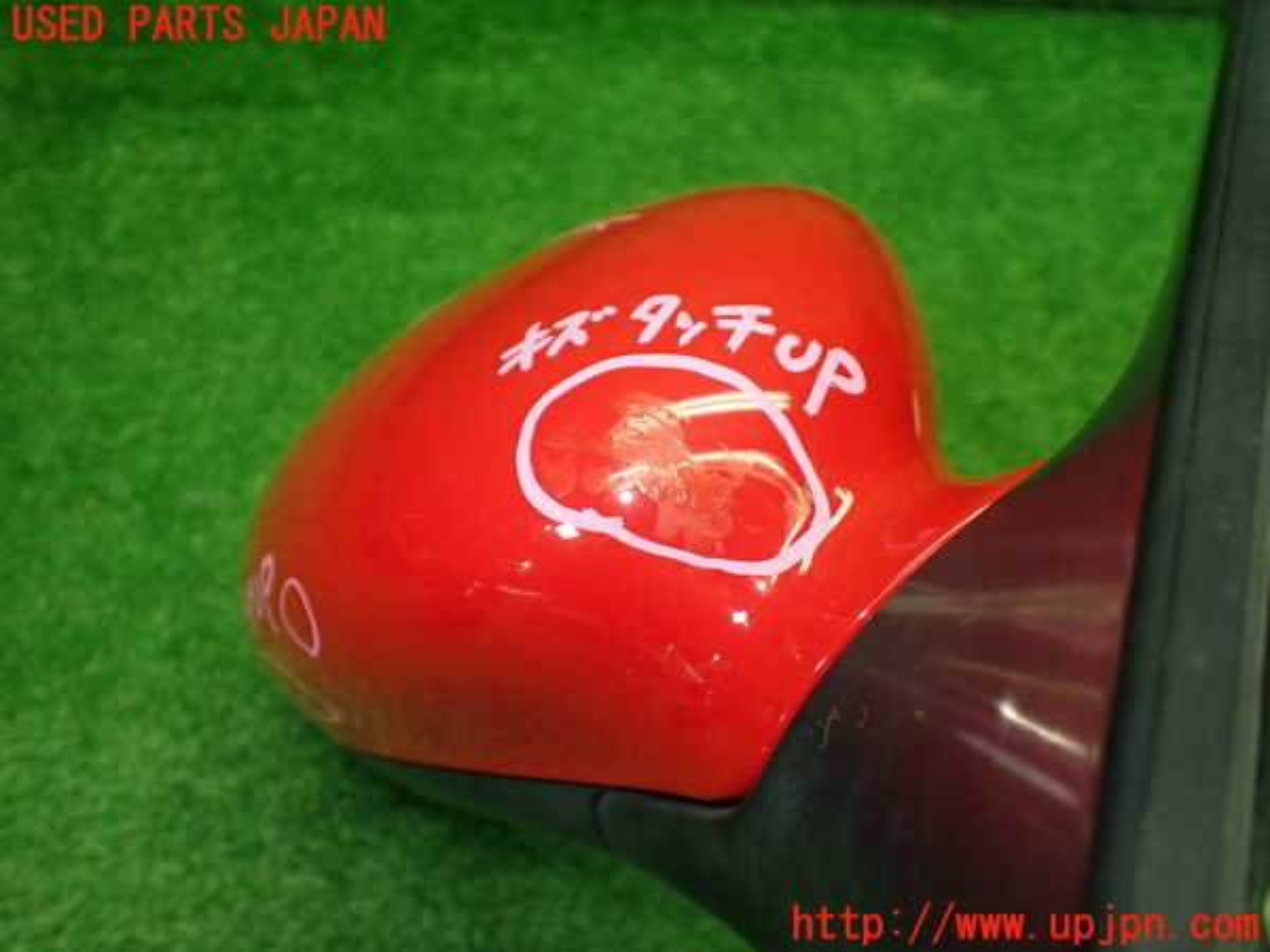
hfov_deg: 60.0
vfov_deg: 46.8
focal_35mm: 30
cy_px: 476
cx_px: 635
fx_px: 1101
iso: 400
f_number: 2.3
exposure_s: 1/125
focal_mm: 5.4
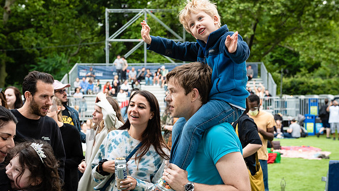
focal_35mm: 56
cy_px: 106
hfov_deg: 37.2
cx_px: 181
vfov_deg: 21.4
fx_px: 503
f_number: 4.5
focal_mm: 48
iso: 500
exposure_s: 1/200
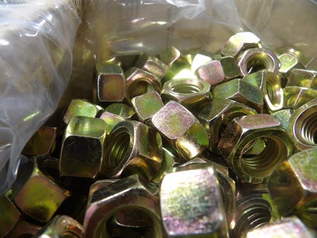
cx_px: 158
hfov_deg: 71.6
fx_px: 220
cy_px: 119
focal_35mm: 24
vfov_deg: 56.8
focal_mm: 4.3
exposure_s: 1/33
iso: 156
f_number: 3.2
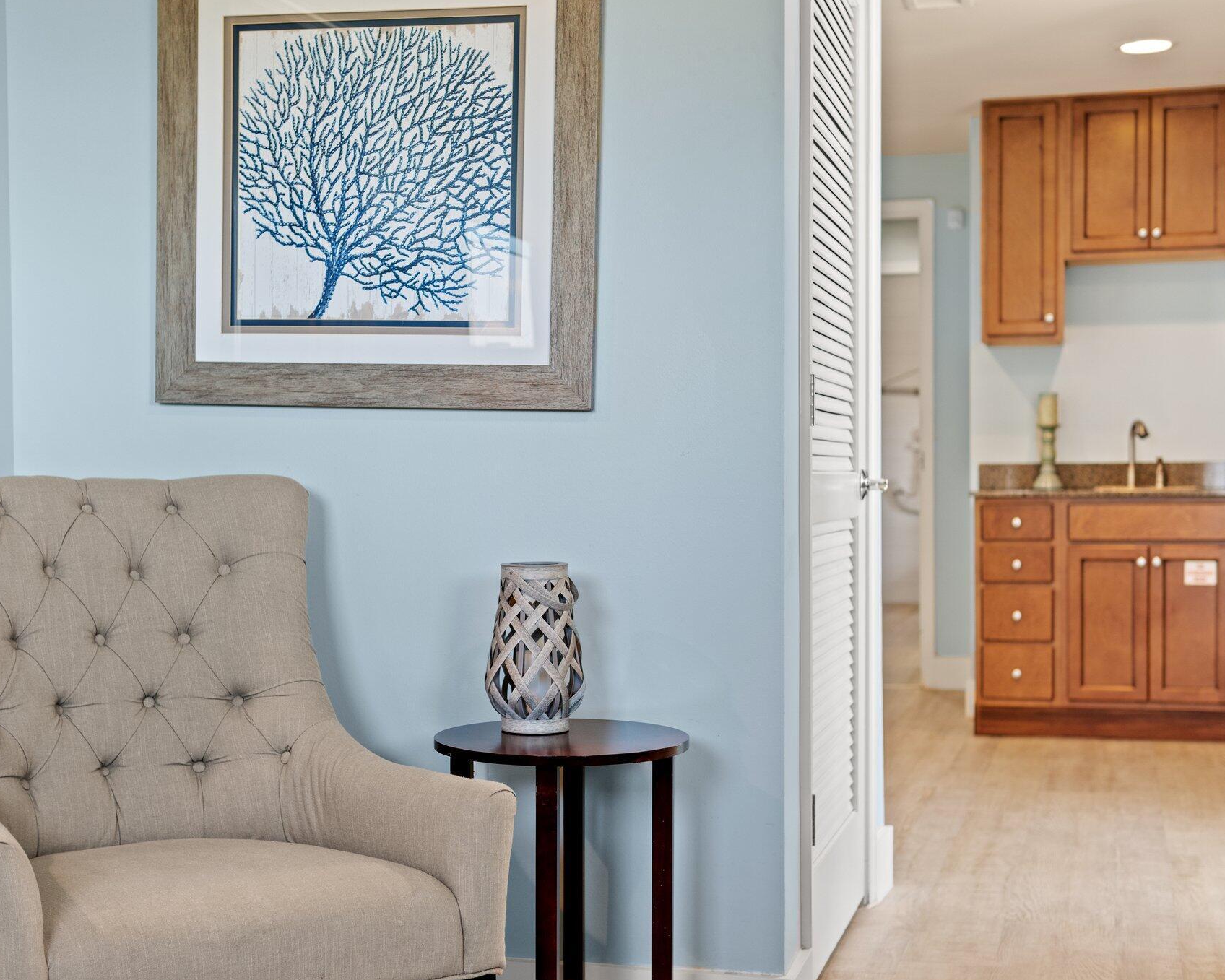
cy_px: 489
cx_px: 560
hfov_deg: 36.6
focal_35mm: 51
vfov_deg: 29.7
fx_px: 1849
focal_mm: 30
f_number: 2.2
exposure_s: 1/20
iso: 400
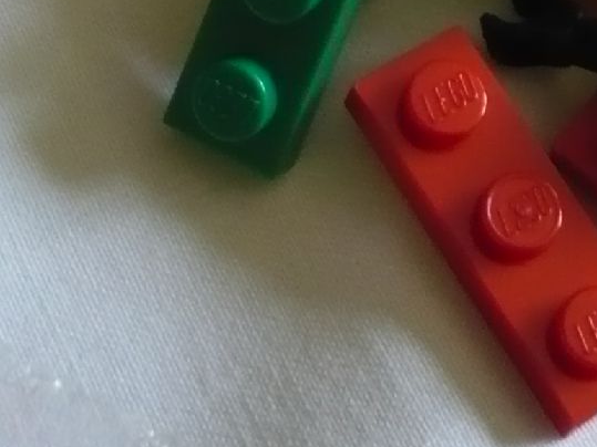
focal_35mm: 128
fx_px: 2207
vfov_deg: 11.1
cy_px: -219
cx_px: 542
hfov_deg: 15.2
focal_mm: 5.8
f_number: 2.8
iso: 250
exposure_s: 1/125
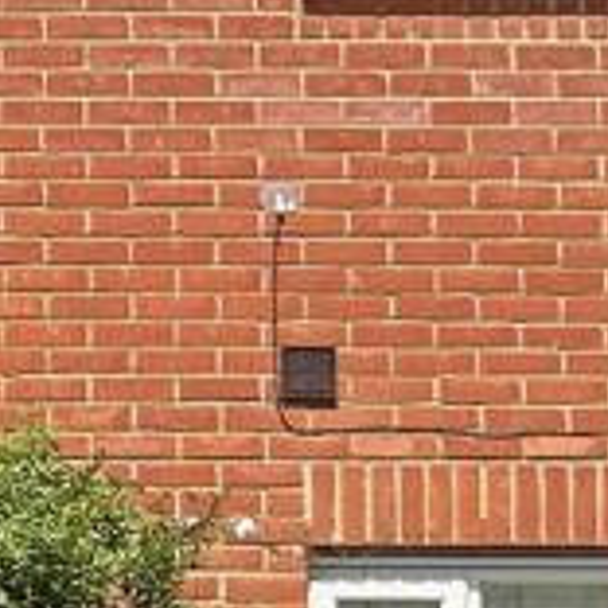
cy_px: 518
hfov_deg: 8.9
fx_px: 3338
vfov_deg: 10.4
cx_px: -1095
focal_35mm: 168
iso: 16
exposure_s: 1/1800
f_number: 1.8
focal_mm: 3
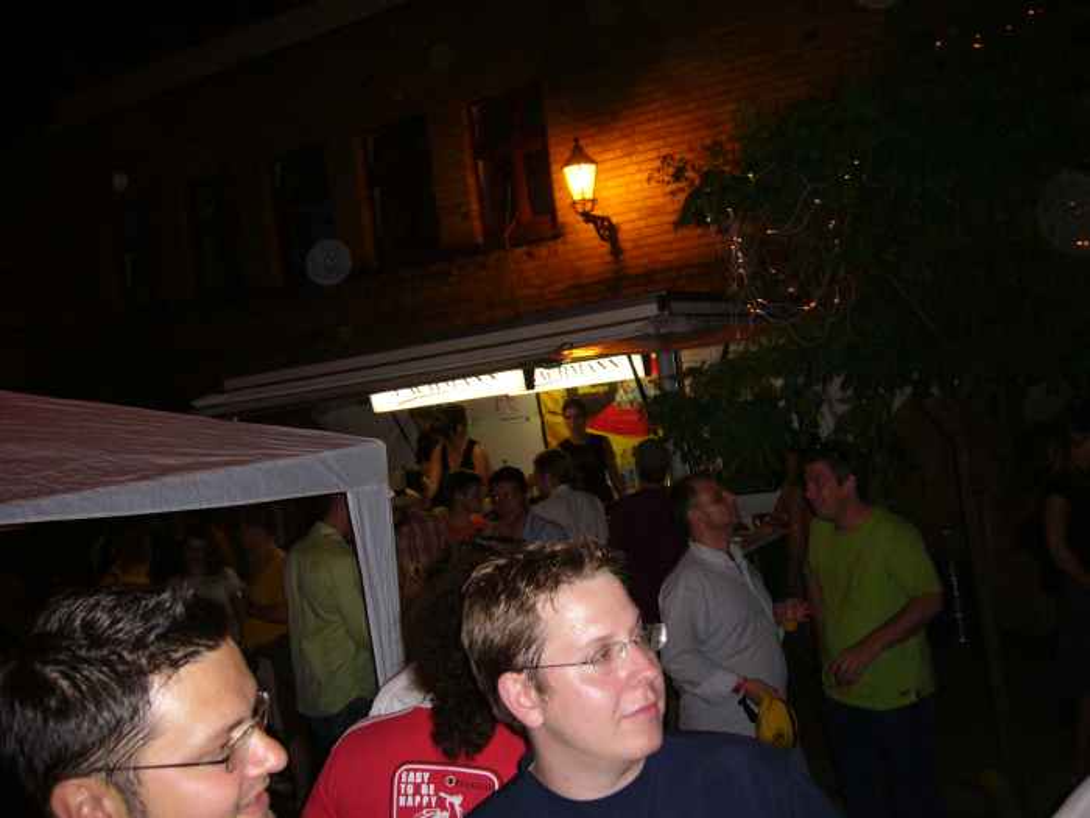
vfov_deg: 40.7
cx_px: 545
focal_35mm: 35
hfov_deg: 52.6
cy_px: 409
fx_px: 1102
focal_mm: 5.8
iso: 160
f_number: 2.8
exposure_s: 1/60
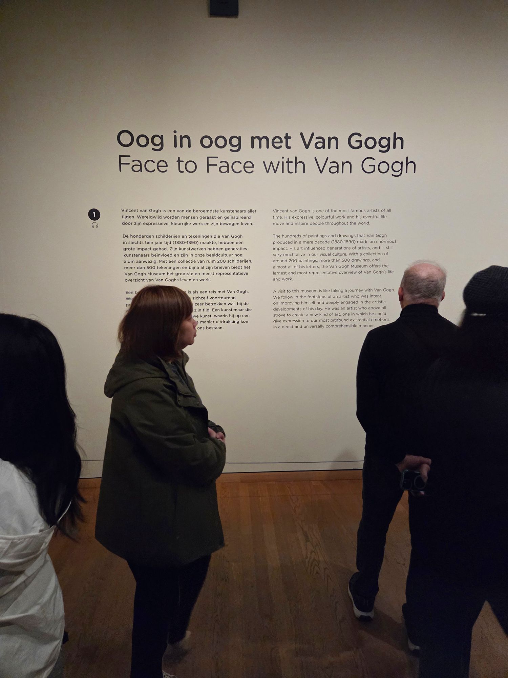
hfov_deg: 58.9
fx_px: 450
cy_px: 339
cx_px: 254
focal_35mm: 23
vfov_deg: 73.9
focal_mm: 5.4
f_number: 1.8
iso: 2000
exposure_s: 1/120
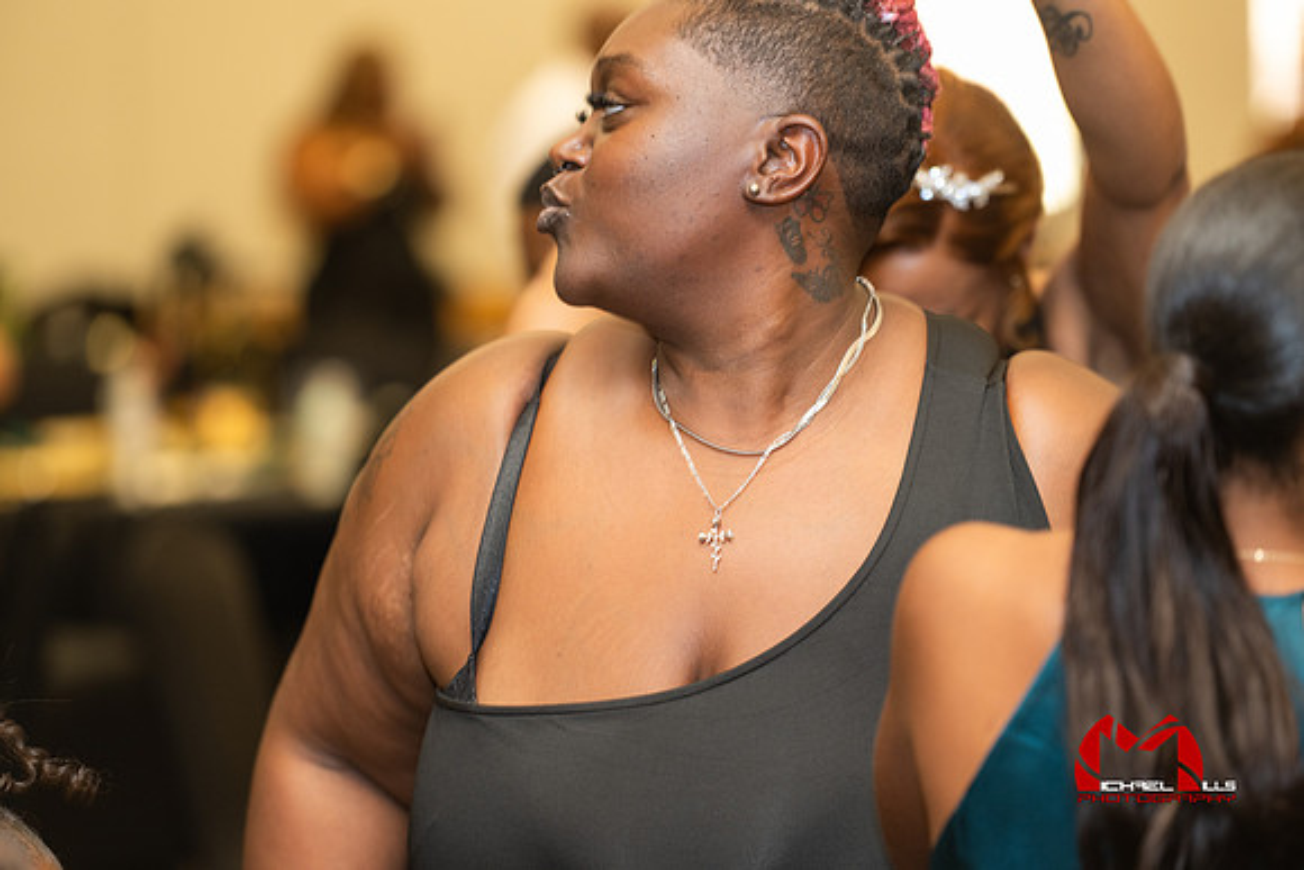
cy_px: 435
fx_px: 5434
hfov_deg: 13.7
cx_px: 652
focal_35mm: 150
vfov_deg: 9.2
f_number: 2.8
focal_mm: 150
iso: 800
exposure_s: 1/160
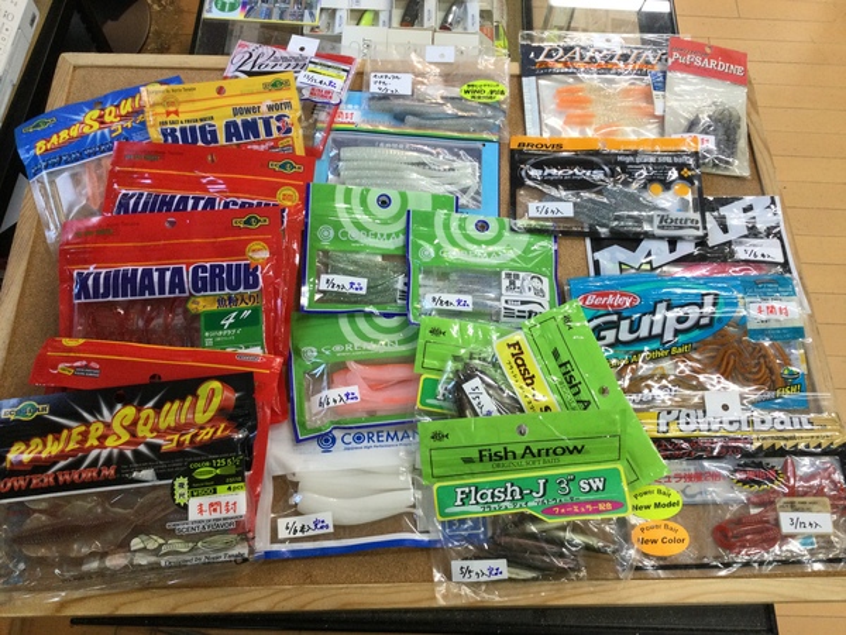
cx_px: 423
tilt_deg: -65.2
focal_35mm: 31
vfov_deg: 45.4
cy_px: 318
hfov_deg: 58.4
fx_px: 758
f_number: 2.4
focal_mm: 3.3
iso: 32
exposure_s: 1/30
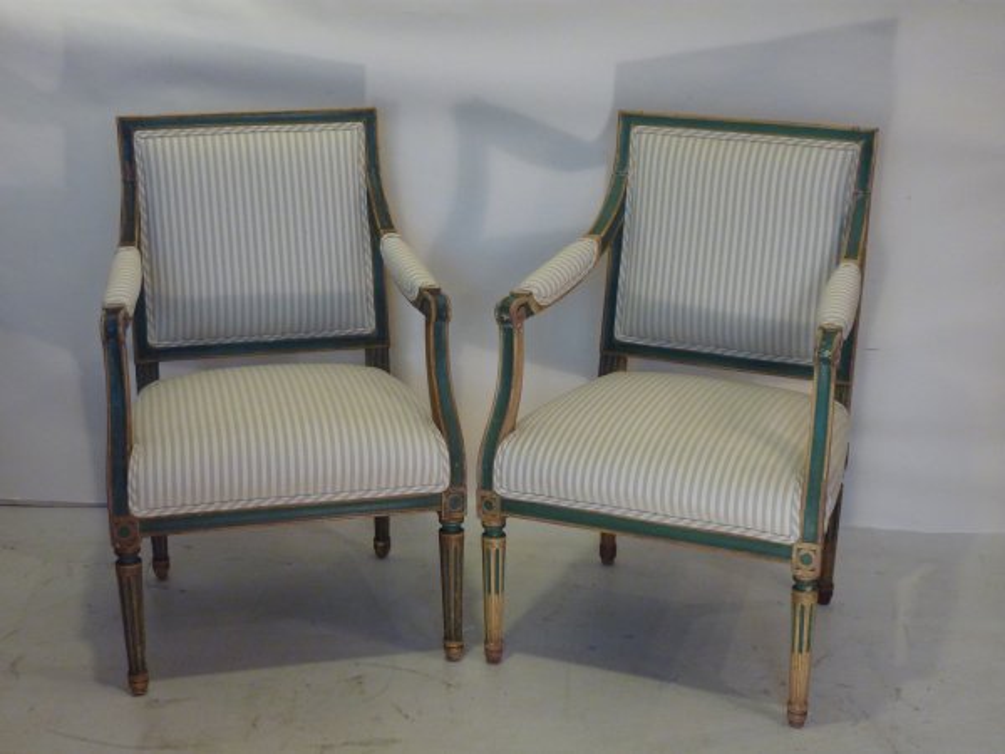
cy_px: 377
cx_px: 502
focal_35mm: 55
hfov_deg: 34.9
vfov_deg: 26.6
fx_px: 1597
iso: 320
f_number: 3.9
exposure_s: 1/40
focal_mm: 9.1
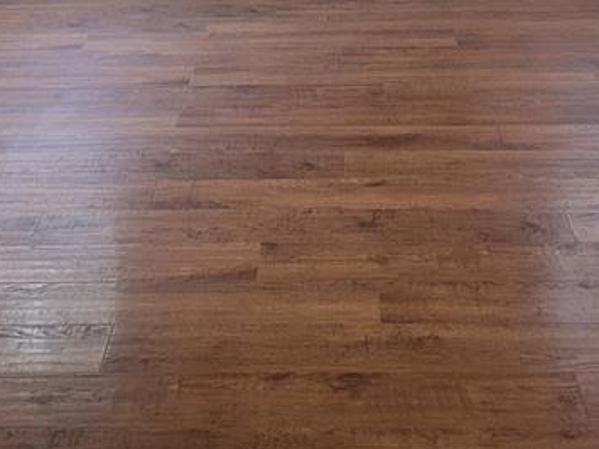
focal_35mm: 75
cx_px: 317
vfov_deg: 17.9
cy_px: -191
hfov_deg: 26.0
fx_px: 1297
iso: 200
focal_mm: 5.4
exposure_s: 1/60
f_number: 1.8
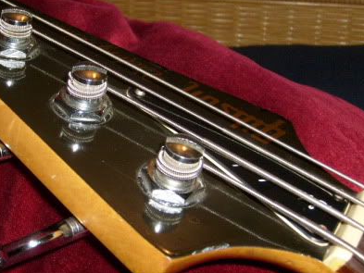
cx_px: 85
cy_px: 115
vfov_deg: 25.6
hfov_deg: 33.0
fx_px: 600
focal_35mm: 57
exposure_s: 1/45
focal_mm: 5.8
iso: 100
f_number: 2.8
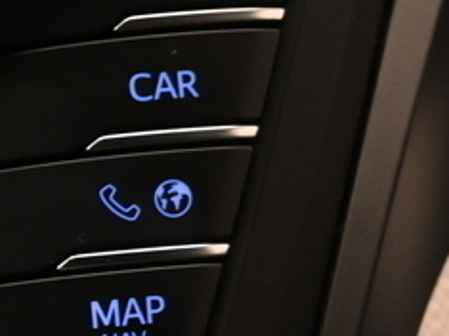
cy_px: 477
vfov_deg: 7.2
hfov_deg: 8.4
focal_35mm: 204
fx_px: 2644
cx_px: -843
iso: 450
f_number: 3.8
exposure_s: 1/30
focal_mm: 20.5
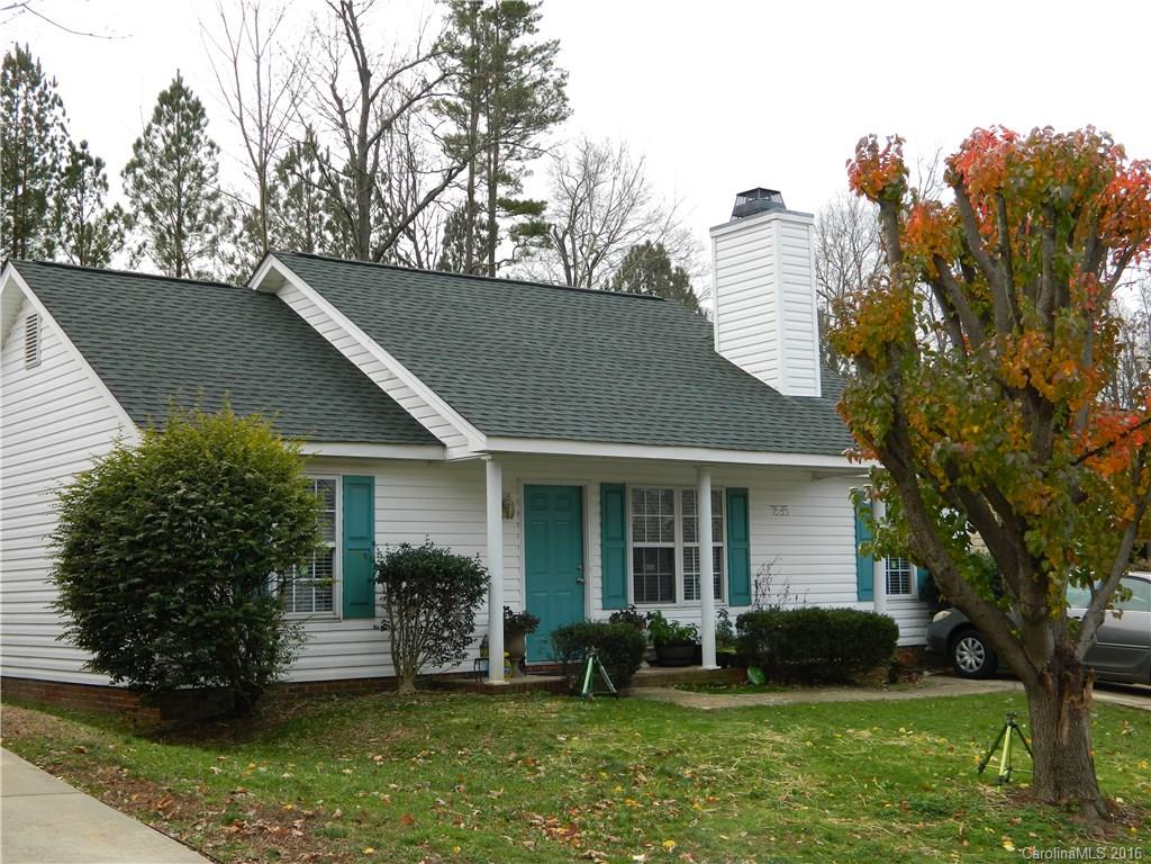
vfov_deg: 30.9
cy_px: 432
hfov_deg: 40.4
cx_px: 576
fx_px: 1563
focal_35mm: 47
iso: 80
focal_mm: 8.4
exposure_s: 1/160
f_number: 3.6
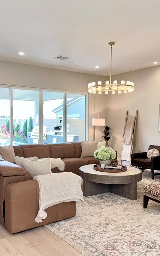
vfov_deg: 55.3
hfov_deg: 36.2
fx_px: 244
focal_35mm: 35
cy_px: 125
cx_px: 72
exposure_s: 1/233
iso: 160
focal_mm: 6.76
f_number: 1.78
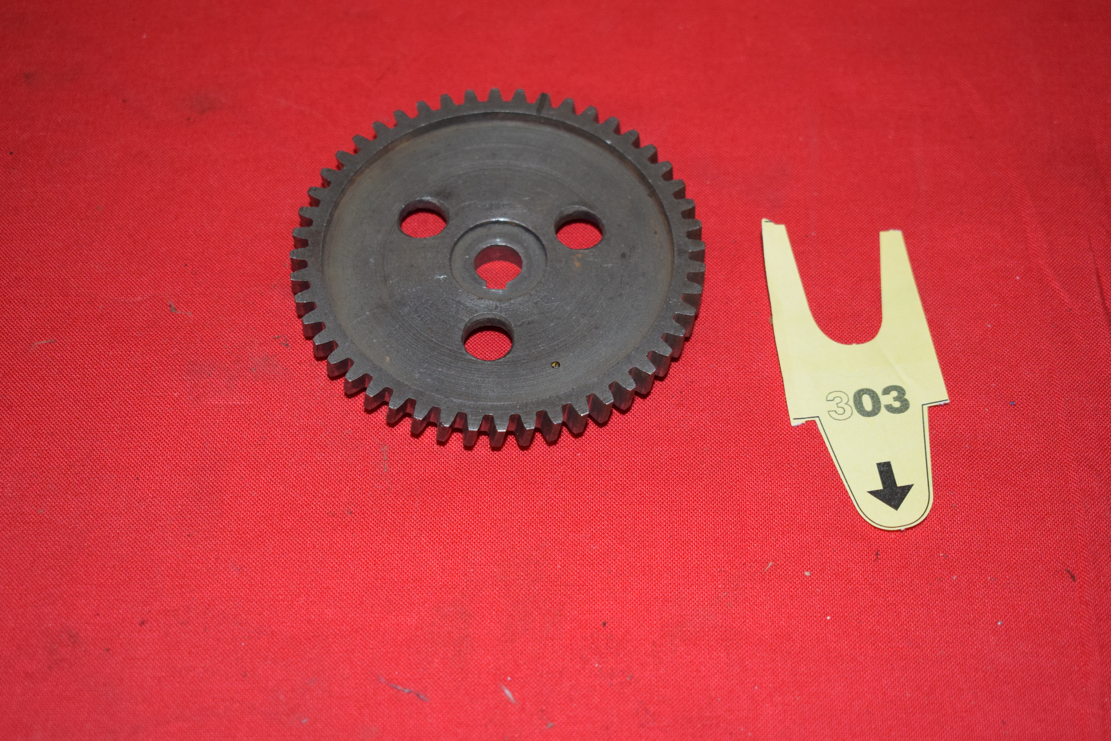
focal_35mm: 57
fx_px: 1759
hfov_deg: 35.0
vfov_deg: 23.8
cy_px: 370
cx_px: 556
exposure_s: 1/200
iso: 1250
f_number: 5
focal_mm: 38
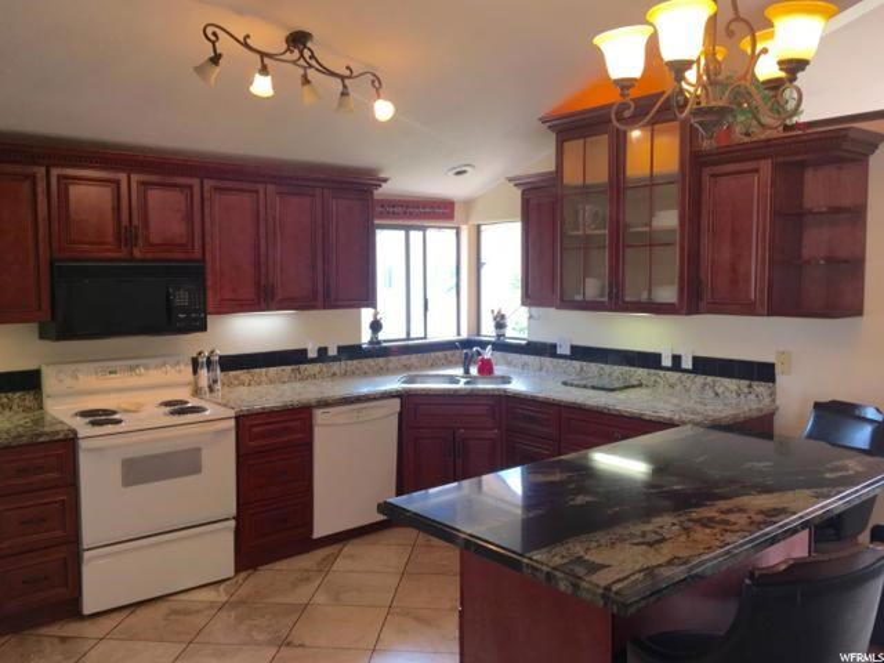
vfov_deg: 48.2
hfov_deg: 61.7
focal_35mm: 29
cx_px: 442
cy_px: 332
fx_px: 741
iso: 25
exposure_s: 1/30
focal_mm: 4.15
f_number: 2.2
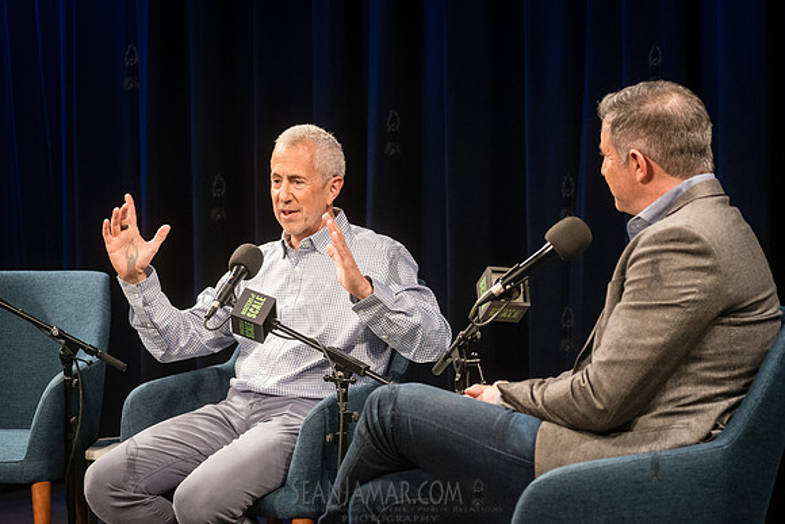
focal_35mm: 80
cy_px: 262
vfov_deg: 17.1
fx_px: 1745
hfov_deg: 25.4
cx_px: 392
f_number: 4
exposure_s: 1/320
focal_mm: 80
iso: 3200
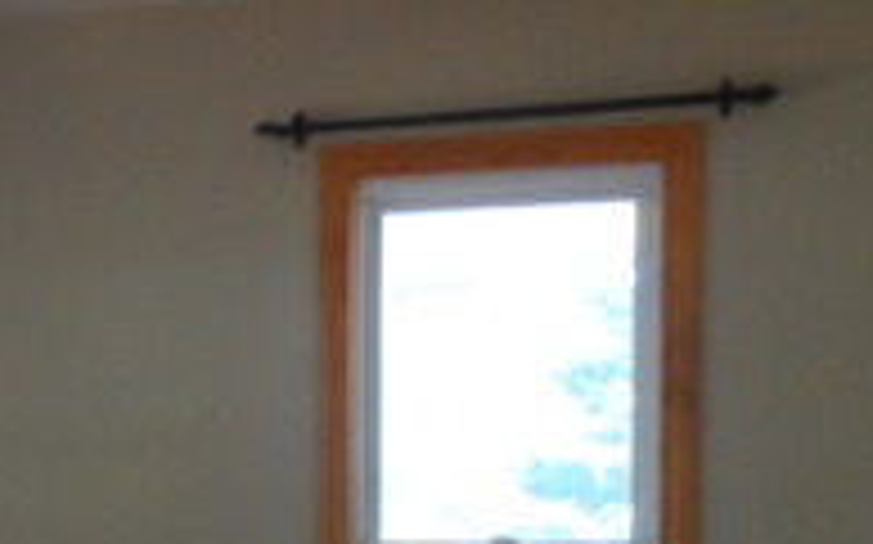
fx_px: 1997
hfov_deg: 22.2
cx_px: -256
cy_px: 540
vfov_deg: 15.3
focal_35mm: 84
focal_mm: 4
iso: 320
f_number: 3.2
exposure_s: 1/30
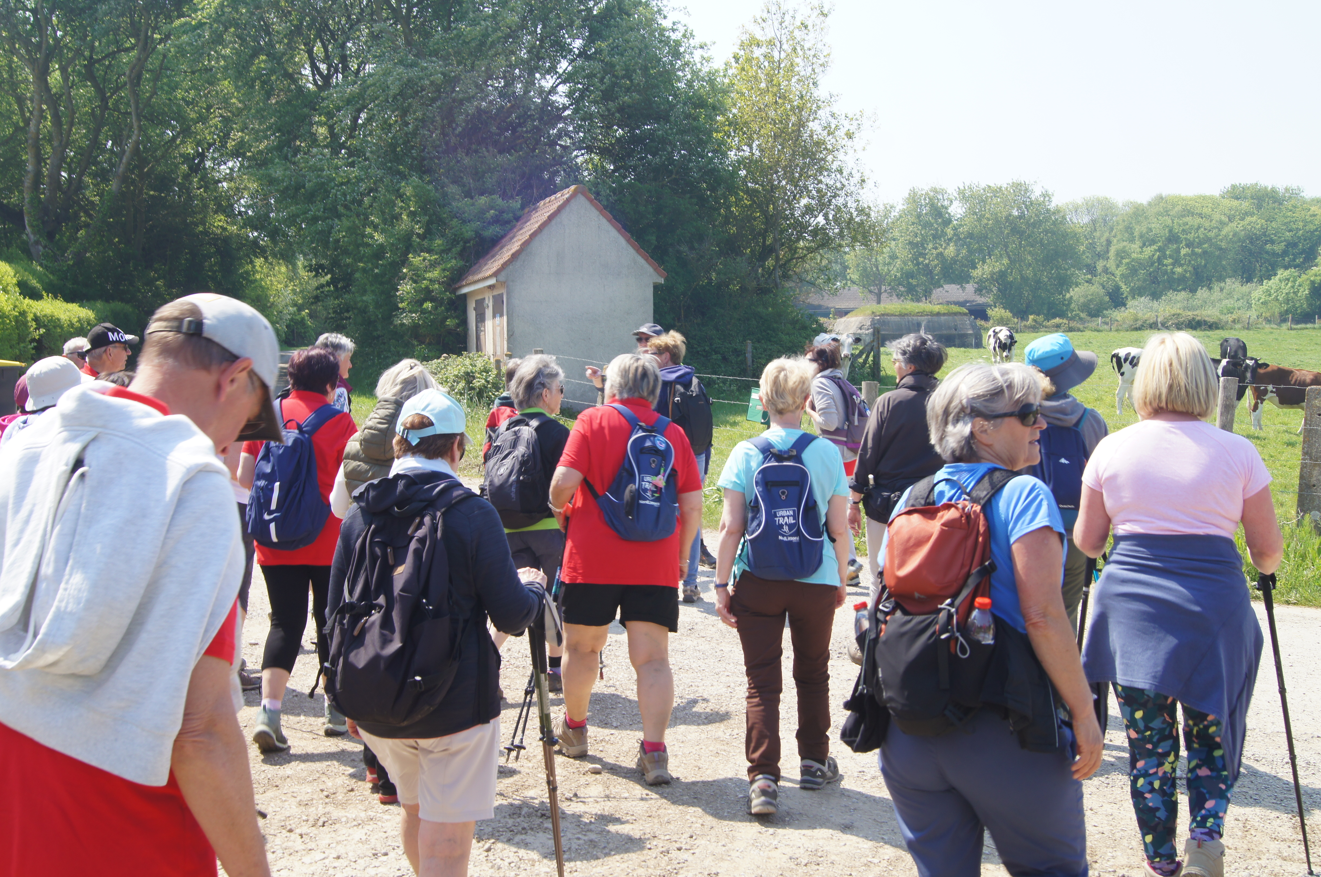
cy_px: 438
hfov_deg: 46.4
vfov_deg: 31.8
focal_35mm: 42
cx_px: 660
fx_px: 1540
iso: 100
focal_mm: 28
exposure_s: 1/80
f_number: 11
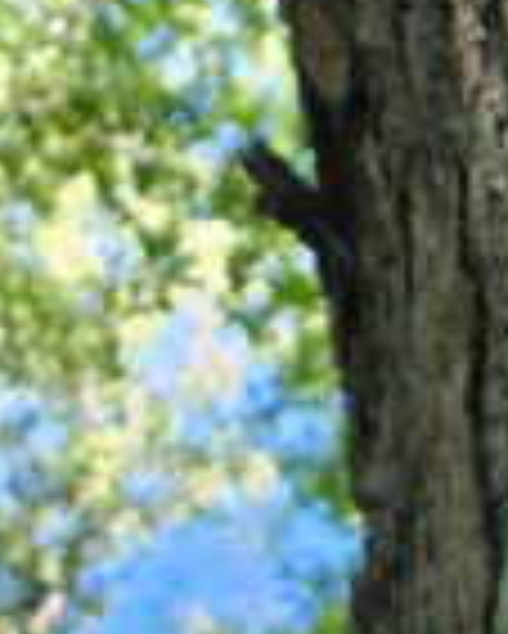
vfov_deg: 8.8
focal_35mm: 163
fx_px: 3060
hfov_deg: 8.8
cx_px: 1146
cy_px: 2127
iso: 64
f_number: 1.8
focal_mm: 5.4
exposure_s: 1/180
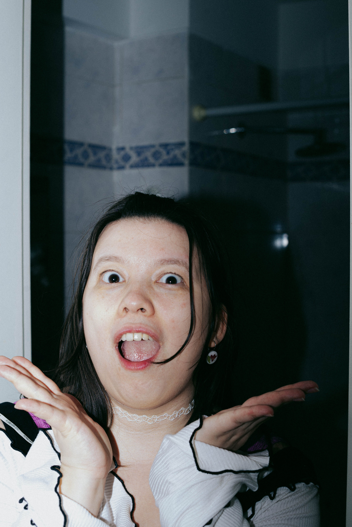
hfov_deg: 27.0
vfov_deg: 39.6
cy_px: 264
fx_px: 733
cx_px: 176
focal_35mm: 50
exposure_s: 1/200
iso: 500
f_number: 5.6
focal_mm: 50
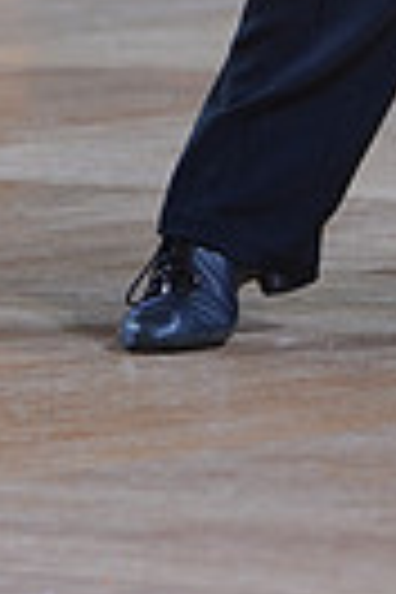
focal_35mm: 606
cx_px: -187
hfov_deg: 2.3
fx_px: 9998
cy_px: -630
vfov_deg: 3.4
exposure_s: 1/400
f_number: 4
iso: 500
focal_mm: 138
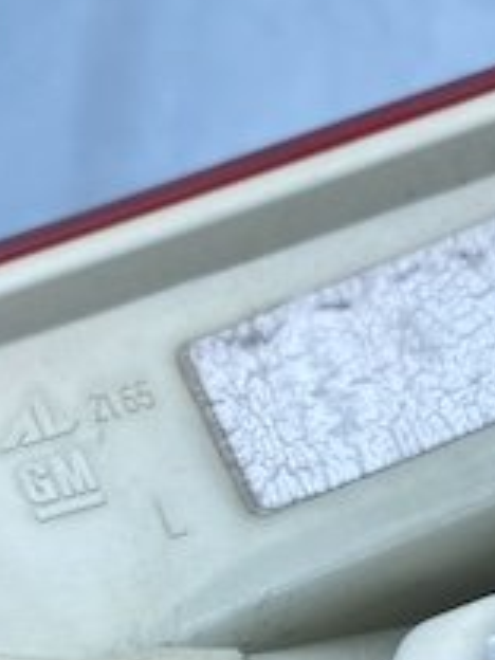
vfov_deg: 22.3
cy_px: 812
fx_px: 1525
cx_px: 416
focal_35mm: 80
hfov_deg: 18.2
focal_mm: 4.25
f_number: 1.8
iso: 32
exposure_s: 1/810
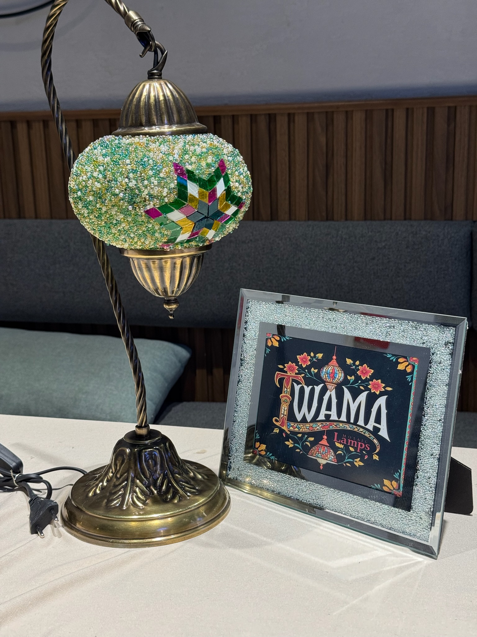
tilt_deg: -13.2
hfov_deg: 30.3
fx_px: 882
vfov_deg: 39.7
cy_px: 318
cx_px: 238
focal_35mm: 48
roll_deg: +2.0
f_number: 1.78
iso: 50
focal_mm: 6.76
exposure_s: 1/100
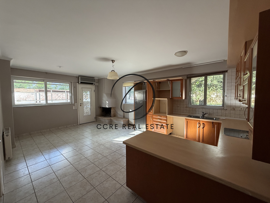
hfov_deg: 102.1
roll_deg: +0.2
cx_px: 135
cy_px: 102
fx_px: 109
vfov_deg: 85.7
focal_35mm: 14
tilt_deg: -3.6
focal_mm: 2.22
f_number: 2.2
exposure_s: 1/121
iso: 320
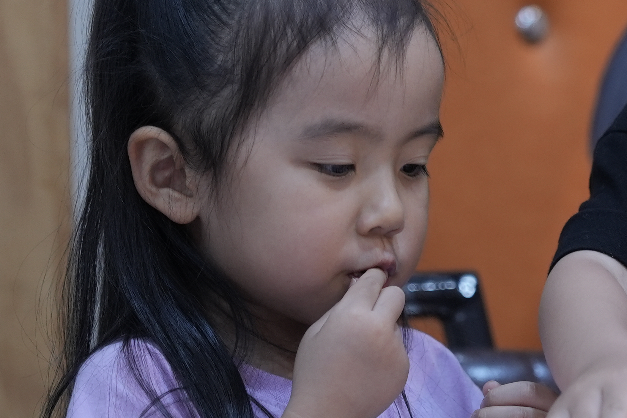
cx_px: 597
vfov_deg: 4.6
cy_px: 142
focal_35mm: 297
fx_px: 5172
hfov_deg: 6.9
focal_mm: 70
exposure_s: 1/100
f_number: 2.8
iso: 400
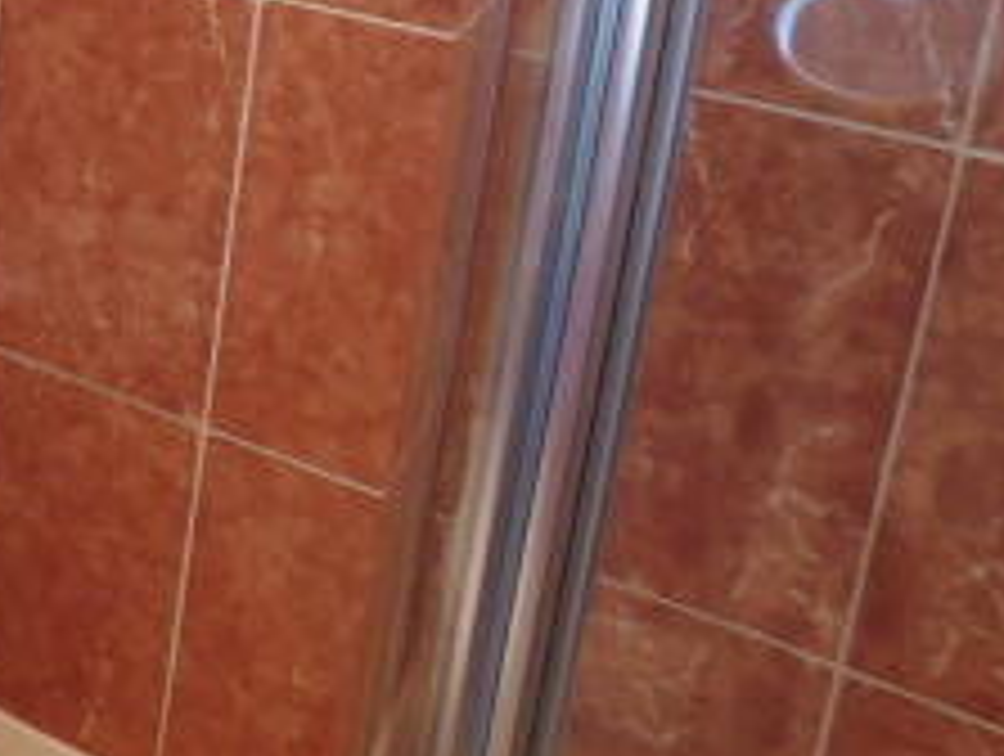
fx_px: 1743
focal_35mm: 60
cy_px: -47
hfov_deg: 28.1
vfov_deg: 23.2
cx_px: -196
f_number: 3
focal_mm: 4
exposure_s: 1/30
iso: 200
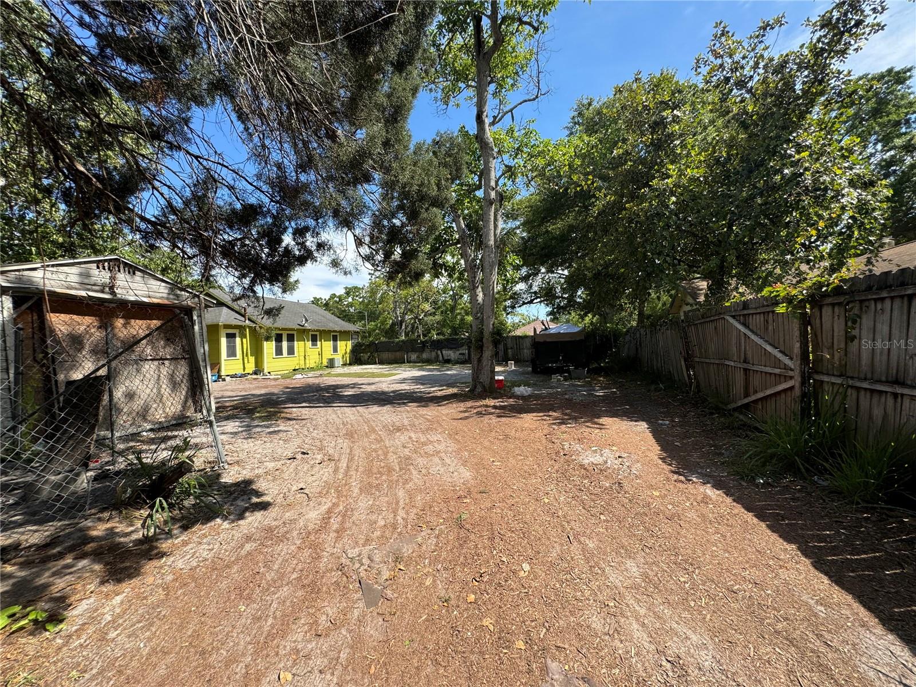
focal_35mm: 14
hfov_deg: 102.1
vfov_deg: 85.7
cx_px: 458
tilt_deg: +0.0
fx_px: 370
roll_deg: +2.2
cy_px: 344
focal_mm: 2.22
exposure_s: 1/821
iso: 50
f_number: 2.2
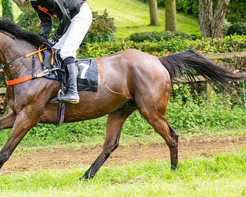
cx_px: 56
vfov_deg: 8.9
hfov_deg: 11.1
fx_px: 1259
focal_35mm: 173
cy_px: 77
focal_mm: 98
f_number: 4
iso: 400
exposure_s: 1/1000
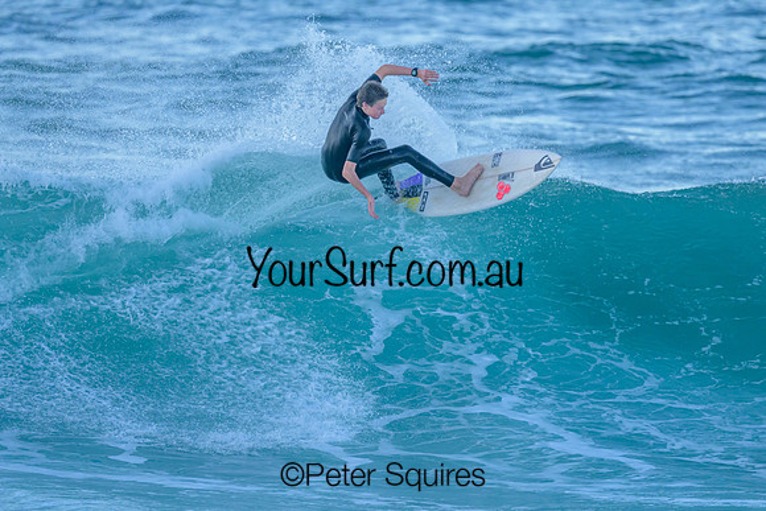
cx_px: 425
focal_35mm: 953
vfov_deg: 1.4
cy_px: 207
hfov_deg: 2.2
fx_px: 20275
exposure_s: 1/1600
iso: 1800
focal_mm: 800
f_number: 6.3
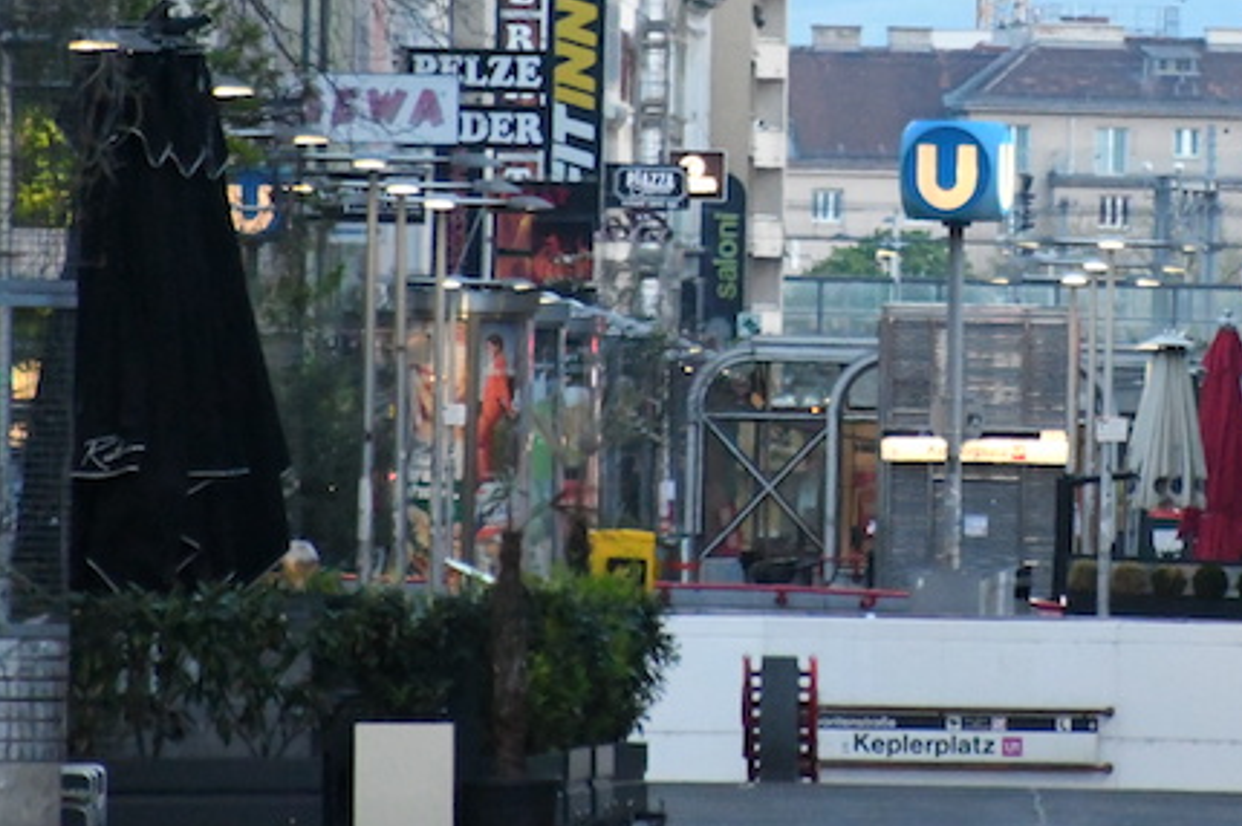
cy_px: 117
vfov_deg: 1.6
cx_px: 1054
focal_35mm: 838
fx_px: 28888
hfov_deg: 2.5
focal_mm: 300
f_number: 6.3
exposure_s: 1/200
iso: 12800
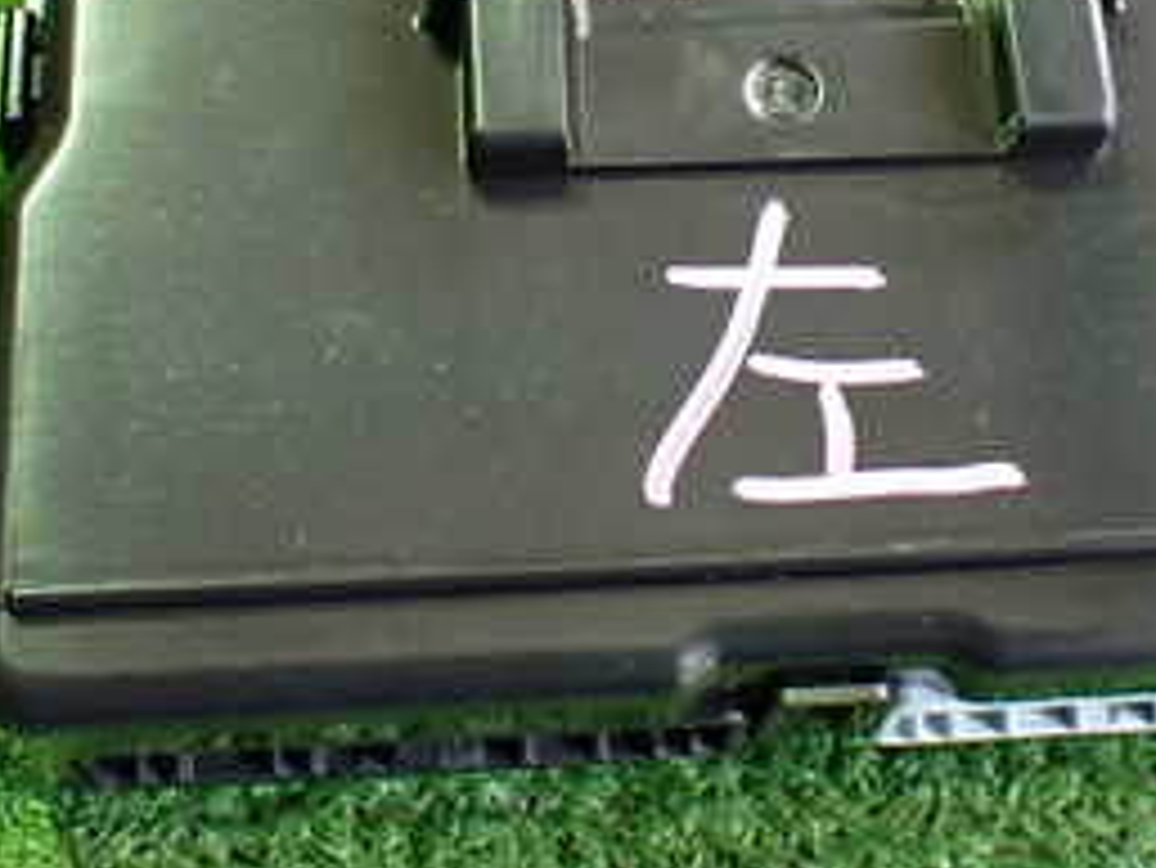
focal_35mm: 70
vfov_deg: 20.6
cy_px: 81
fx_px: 2339
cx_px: 688
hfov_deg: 27.7
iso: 800
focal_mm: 5.4
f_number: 2.3
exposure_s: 1/30
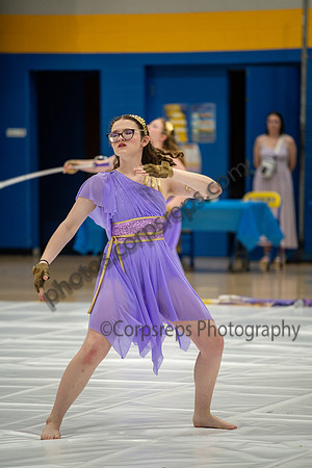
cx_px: 156
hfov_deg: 6.9
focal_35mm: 200
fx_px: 2600
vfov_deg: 10.3
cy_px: 234
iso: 3200
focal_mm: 200
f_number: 4
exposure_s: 1/500
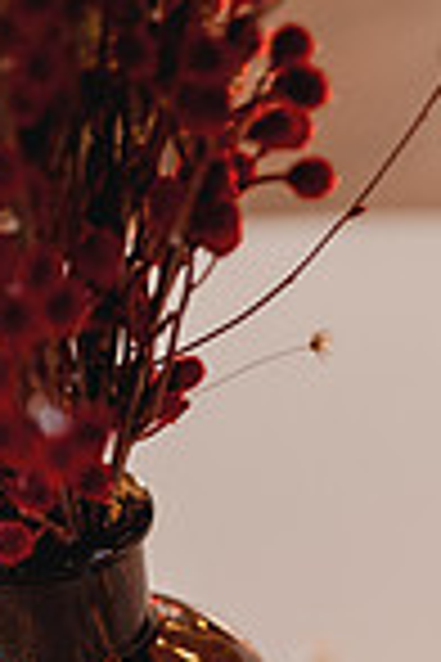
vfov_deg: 12.8
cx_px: 612
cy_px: 968
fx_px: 2811
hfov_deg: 8.8
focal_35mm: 153
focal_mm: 50
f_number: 2.5
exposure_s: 1/60
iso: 400
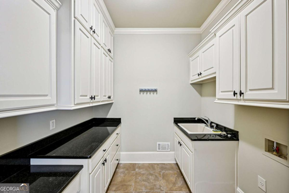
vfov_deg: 81.2
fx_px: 112
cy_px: 96
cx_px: 144
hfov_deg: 104.3
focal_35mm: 14
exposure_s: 1/15
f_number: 8
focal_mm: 14
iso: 1250
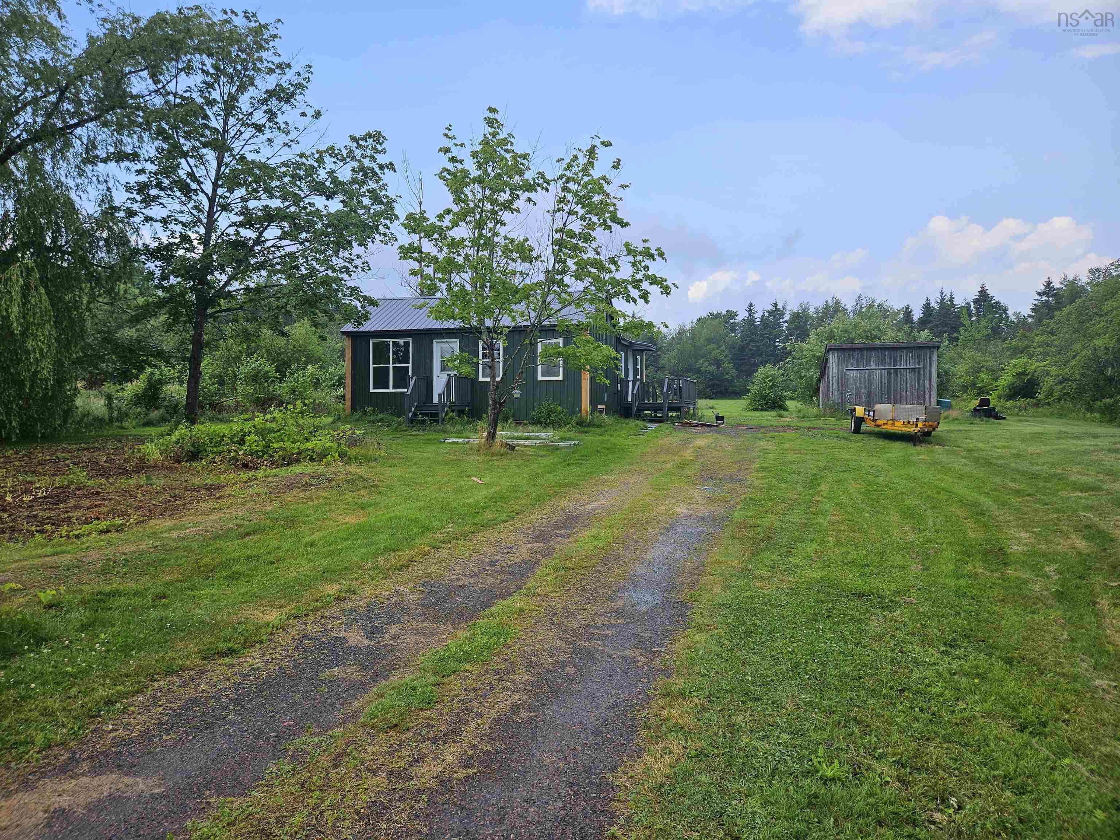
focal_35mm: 23
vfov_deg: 58.9
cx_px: 560
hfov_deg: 73.9
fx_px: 744
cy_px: 420
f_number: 1.8
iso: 25
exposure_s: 1/572
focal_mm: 5.4
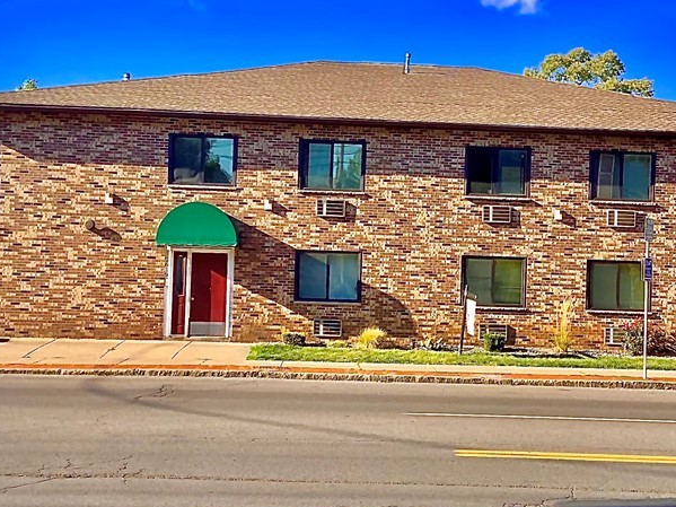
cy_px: 271
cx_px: 387
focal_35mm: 53
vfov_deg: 27.5
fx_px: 1035
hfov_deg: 36.1
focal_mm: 3.3
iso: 25
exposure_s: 1/806
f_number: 2.4
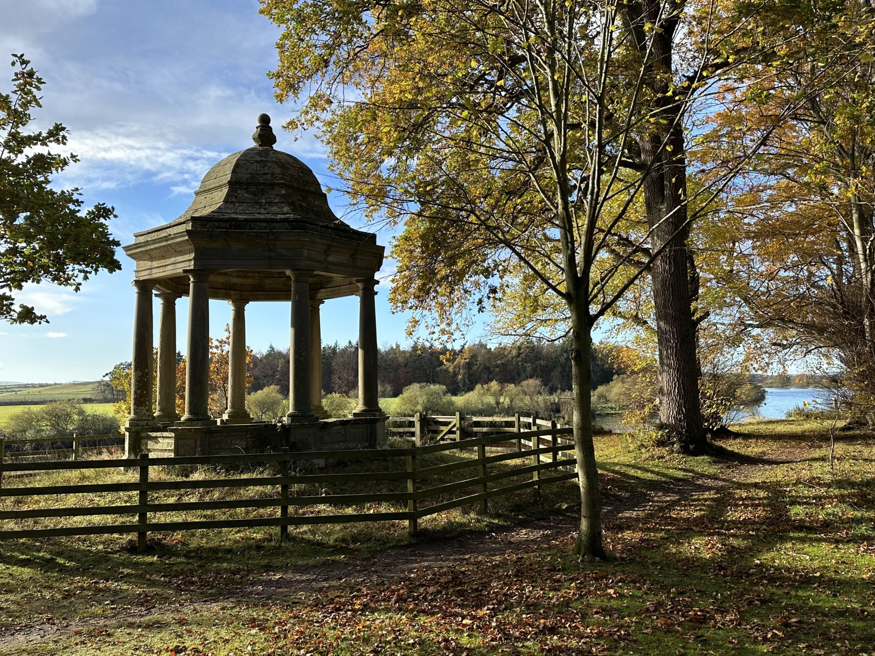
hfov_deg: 65.3
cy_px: 299
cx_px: 441
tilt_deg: +6.4
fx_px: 682
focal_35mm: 27
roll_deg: -0.8
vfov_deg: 51.3
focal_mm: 6.86
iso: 80
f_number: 1.78
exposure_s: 1/1664
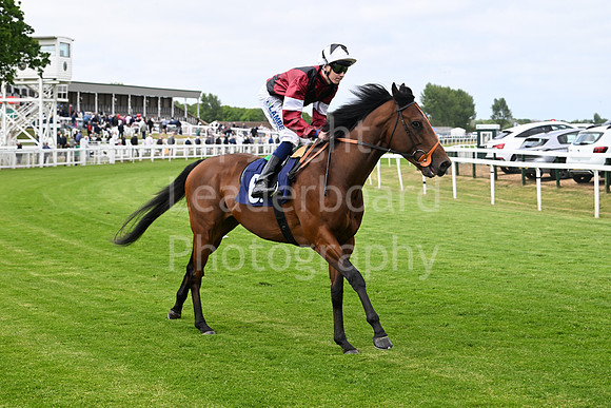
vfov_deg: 19.5
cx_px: 306
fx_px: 1188
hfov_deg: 28.8
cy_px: 204
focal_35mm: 70
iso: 400
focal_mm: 70
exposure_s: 1/800
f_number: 6.3
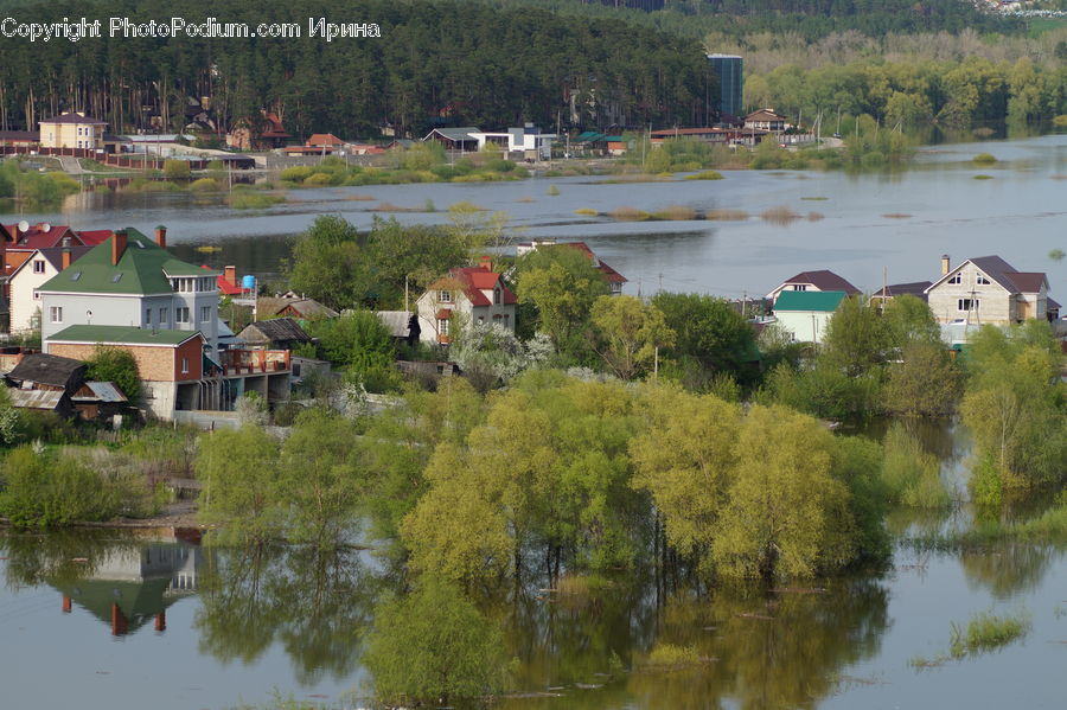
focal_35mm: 210
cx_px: 534
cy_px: 355
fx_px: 6220
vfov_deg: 6.5
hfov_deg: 9.8
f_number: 5.6
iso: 100
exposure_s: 1/250
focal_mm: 140
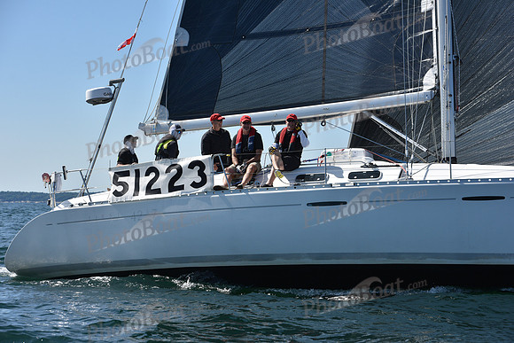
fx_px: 1428
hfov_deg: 20.4
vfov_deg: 13.7
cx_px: 257
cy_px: 172
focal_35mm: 100
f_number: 6.3
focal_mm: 100
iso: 250
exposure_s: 1/1600
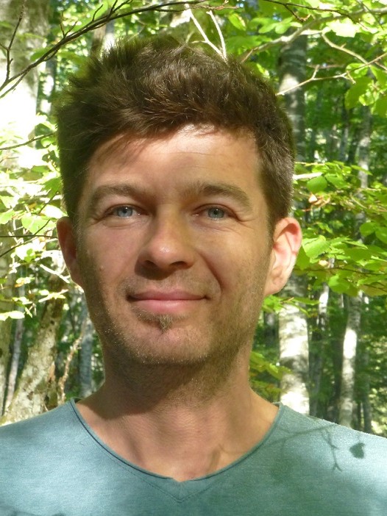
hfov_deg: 21.0
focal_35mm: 70
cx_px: 194
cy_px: 258
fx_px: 1044
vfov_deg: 27.8
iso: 400
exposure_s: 1/50
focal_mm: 12.5
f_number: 5
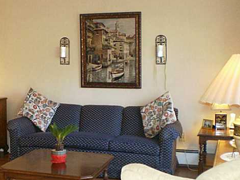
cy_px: 77
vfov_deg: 24.0
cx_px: 62
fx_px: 423
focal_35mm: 61
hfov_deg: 31.2
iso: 400
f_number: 3.1
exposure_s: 1/30
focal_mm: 6.3
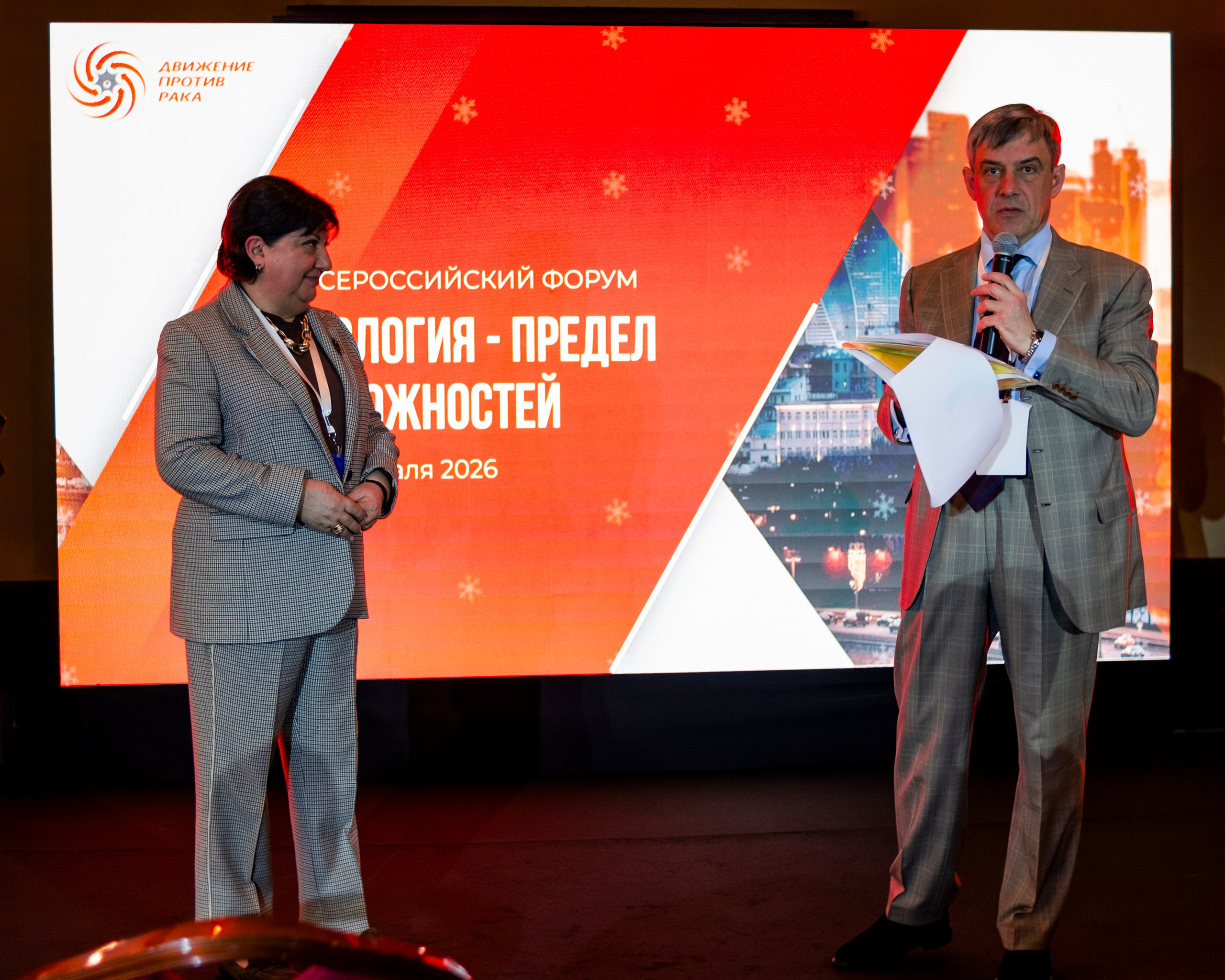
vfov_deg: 25.1
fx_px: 2203
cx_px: 579
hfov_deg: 31.1
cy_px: 478
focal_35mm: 61
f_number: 2
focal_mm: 23
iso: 500
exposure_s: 1/160
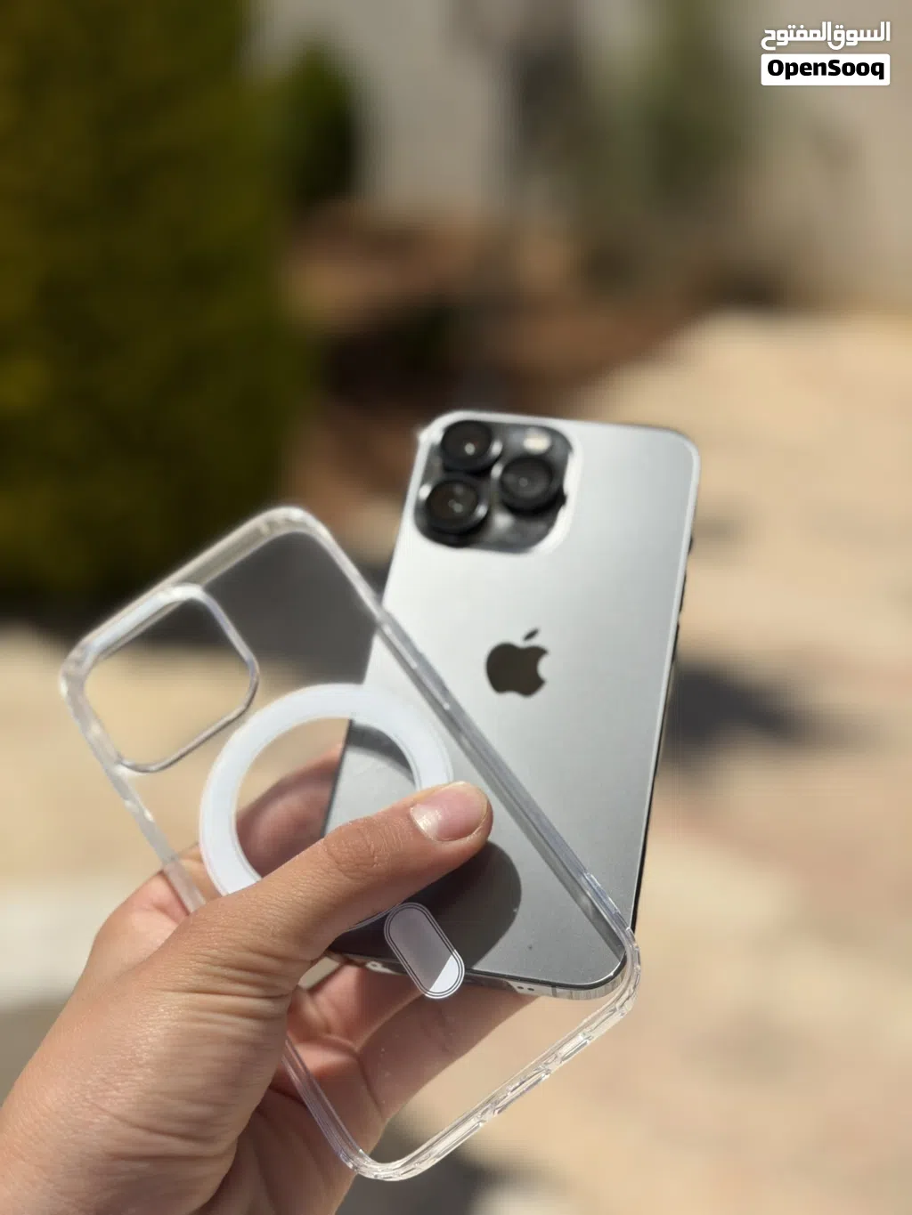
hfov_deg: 30.3
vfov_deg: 39.7
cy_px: 608
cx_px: 456
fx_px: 1686
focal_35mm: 48
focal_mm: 6.76
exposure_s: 1/9901
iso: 64
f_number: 1.78
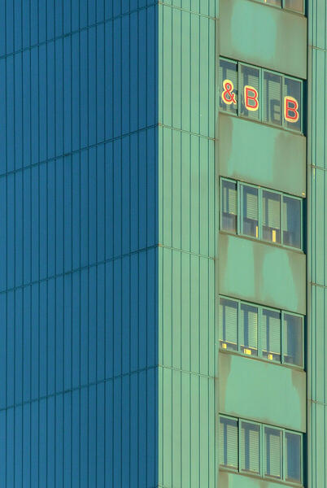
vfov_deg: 6.9
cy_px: 244
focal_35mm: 297
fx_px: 4032
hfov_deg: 4.6
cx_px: 164
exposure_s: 1/125
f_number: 11
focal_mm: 110
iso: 200
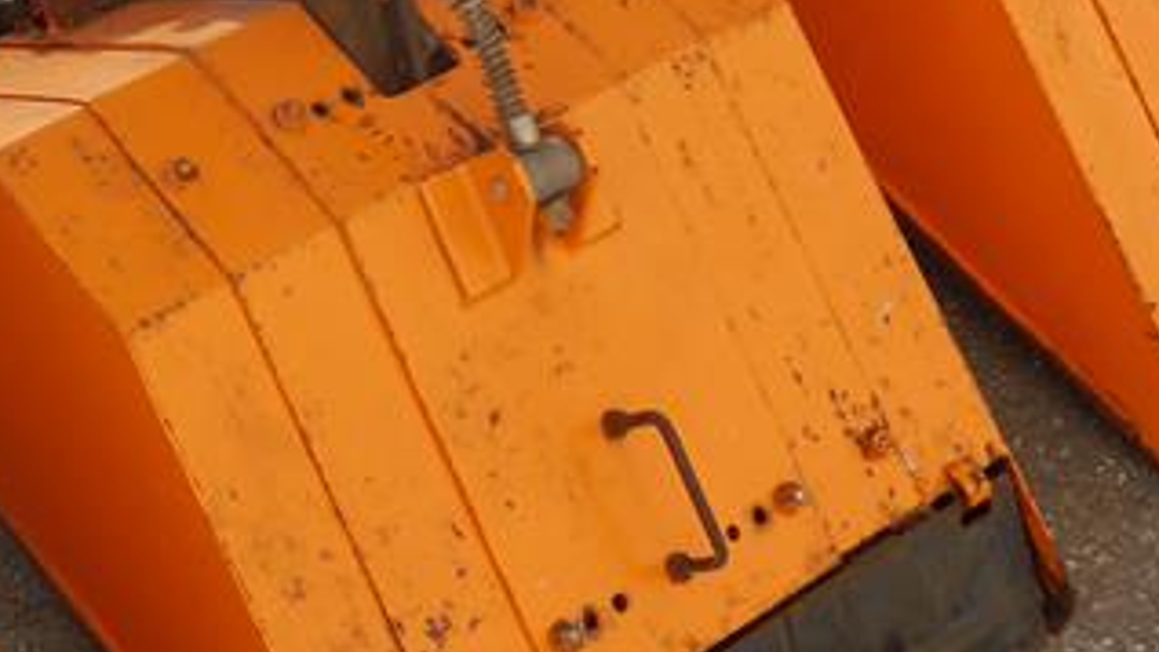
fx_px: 3012
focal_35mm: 98
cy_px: -18
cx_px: 419
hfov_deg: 21.7
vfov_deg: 12.2
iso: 160
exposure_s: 1/200
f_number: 5
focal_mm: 14
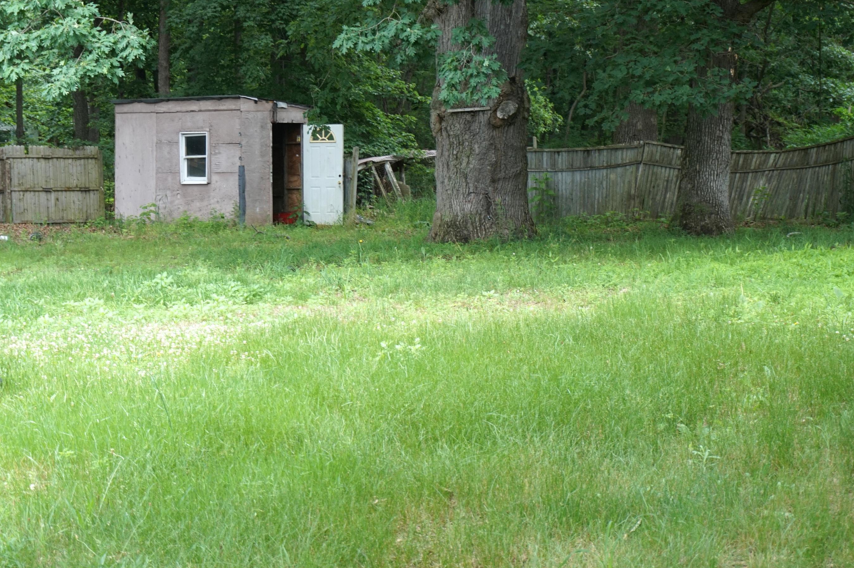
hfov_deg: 24.5
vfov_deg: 16.4
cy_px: 257
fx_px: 1968
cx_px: 393
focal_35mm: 83
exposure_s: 1/160
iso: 400
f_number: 5.6
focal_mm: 50
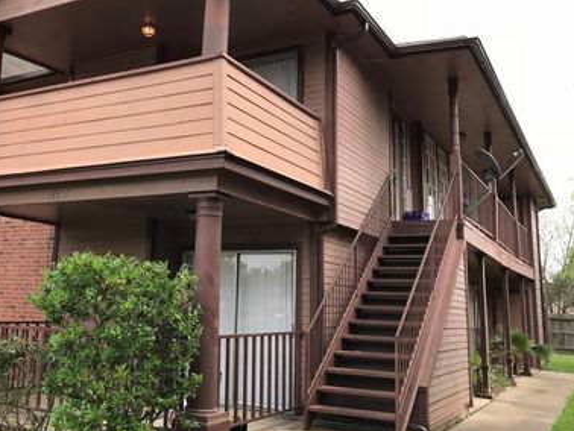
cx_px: 228
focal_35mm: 37
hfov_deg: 49.8
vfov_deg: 38.6
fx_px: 614
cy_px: 186
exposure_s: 1/529
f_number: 1.8
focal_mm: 3.99
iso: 20
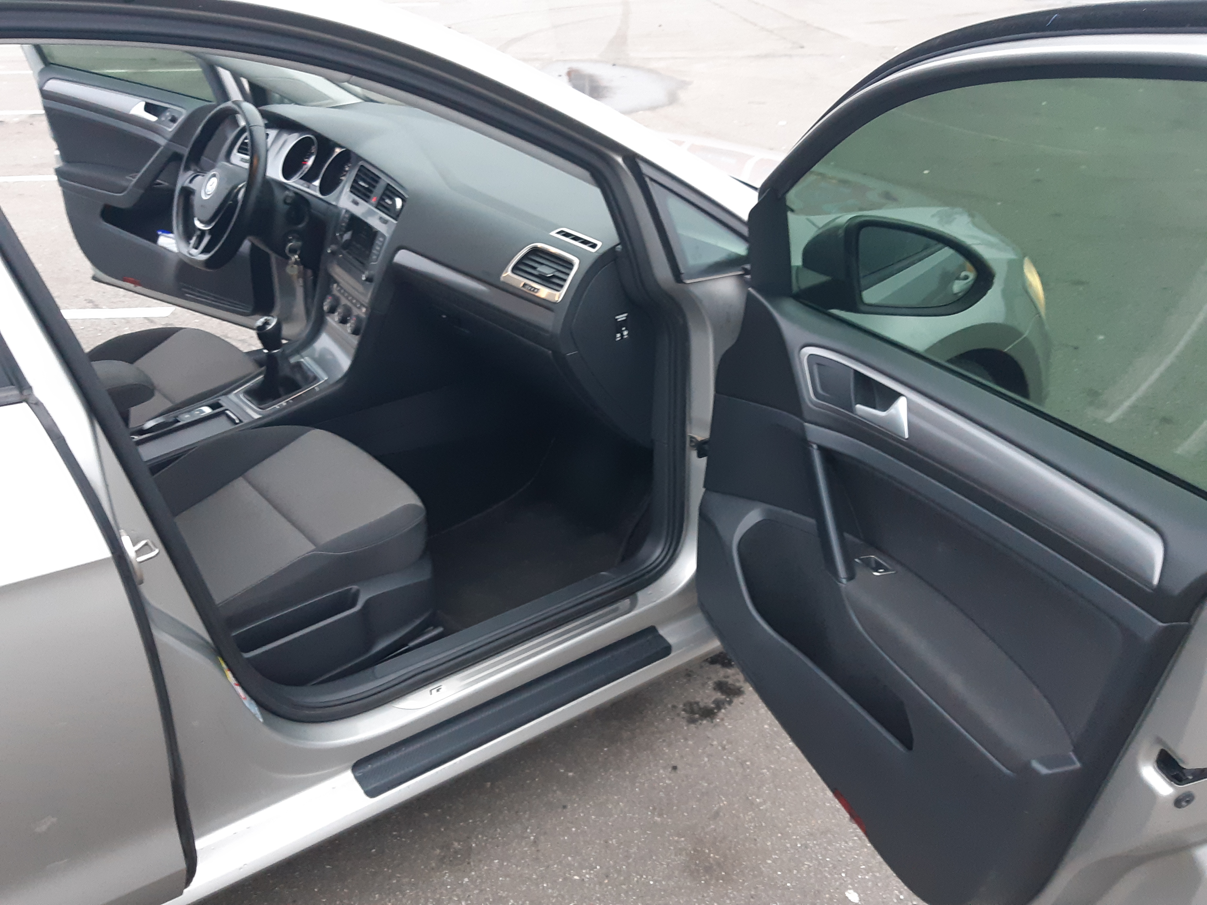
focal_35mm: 26
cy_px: 452
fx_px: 907
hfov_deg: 67.3
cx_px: 604
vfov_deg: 53.1
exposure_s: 1/24
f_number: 1.7
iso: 200
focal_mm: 3.93
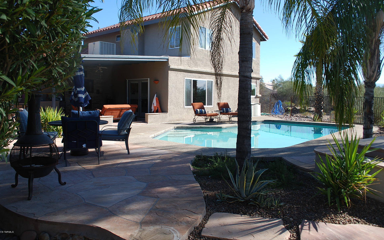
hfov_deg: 66.5
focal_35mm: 28
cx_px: 190
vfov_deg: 44.5
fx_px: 293
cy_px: 110
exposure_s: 1/200
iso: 100
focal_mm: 18
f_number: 7.1
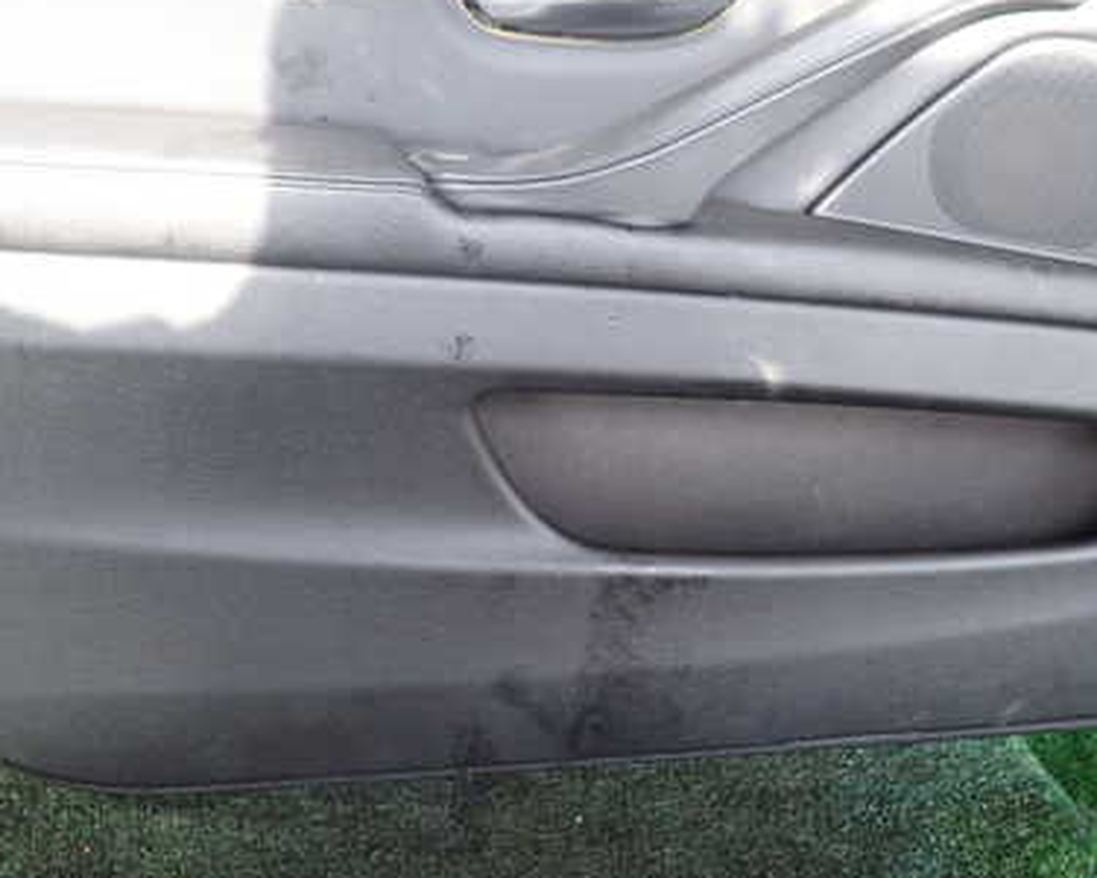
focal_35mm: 39
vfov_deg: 38.0
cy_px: 339
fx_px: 1266
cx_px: 597
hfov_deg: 46.8
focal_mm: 4.5
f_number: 2
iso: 100
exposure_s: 1/80
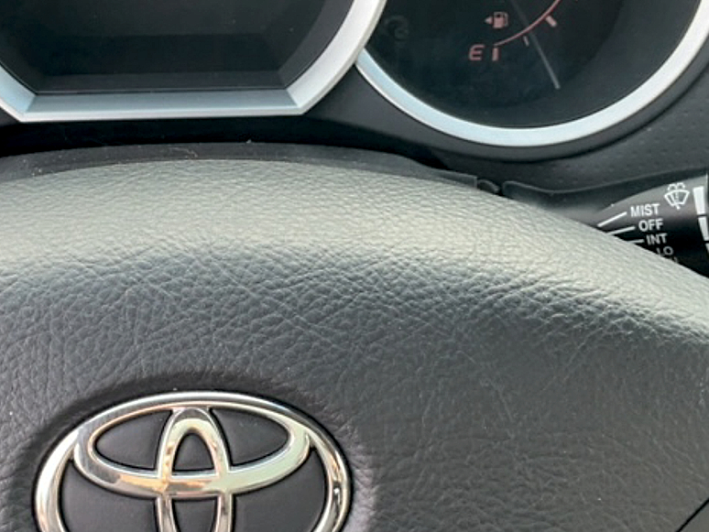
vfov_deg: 23.7
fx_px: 1270
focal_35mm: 62
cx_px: 235
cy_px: 255
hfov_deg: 30.9
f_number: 1.8
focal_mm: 3
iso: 32
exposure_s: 1/60
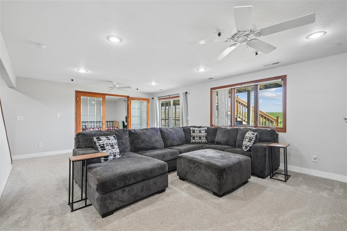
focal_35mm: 16
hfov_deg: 96.7
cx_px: 174
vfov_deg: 73.7
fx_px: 154
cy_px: 116
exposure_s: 1/6
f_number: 10
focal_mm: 16
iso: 400
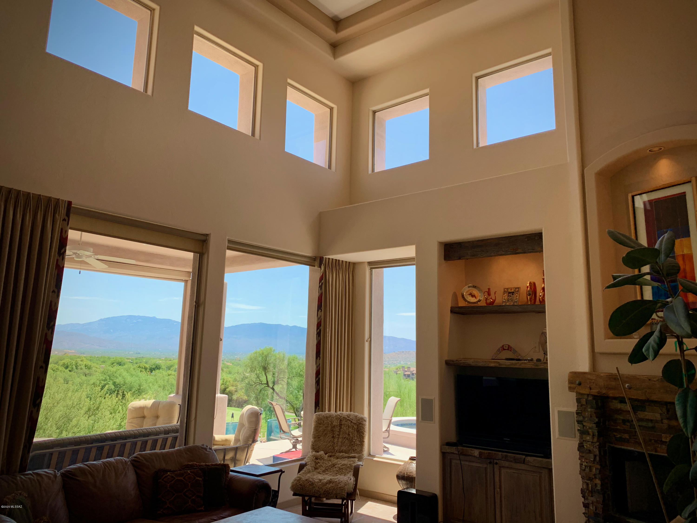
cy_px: 262
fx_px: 524
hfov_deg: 67.3
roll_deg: -1.9
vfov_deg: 53.1
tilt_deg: +10.2
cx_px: 348
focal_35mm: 26
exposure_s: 1/241
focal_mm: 4.25
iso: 25
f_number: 1.8
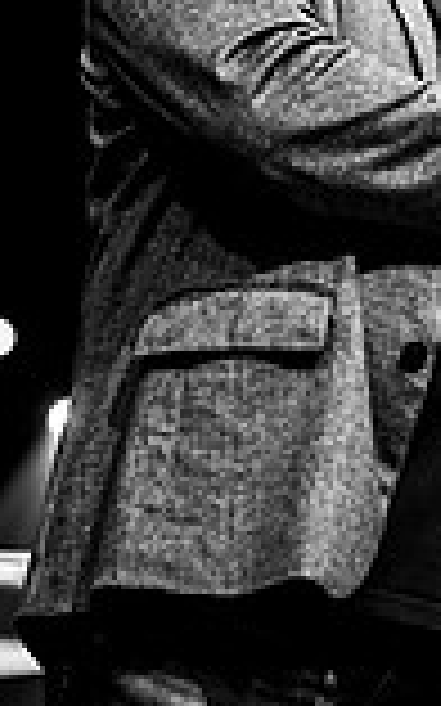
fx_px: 5062
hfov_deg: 4.9
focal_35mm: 263
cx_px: 734
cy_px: 277
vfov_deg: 8.0
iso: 2000
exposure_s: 1/400
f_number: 2.8
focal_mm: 70
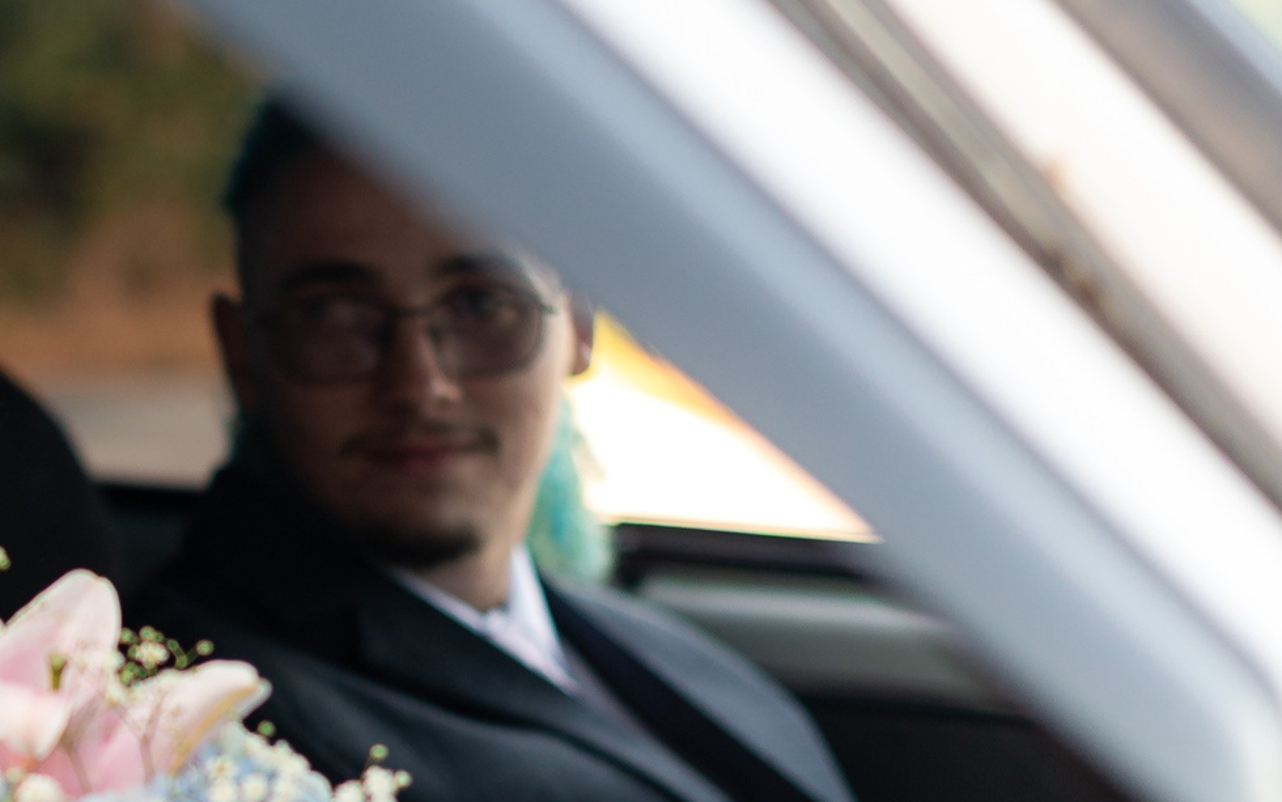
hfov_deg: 15.2
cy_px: 801
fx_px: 4648
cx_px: -209
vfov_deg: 9.8
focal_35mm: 133
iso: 250
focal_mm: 50
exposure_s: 1/640
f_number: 1.8
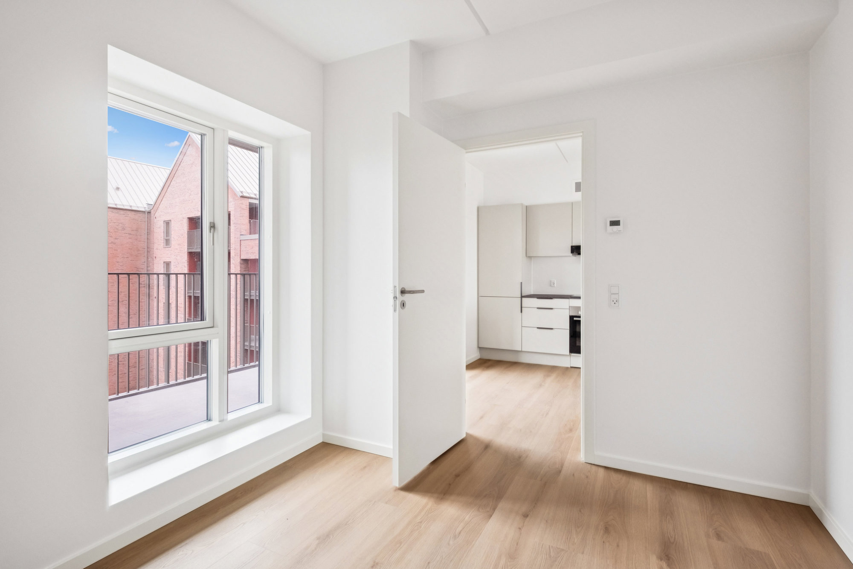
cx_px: 426
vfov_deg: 73.7
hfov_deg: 96.7
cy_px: 284
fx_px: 379
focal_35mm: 16
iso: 800
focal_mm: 10.5
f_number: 8
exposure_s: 1/6
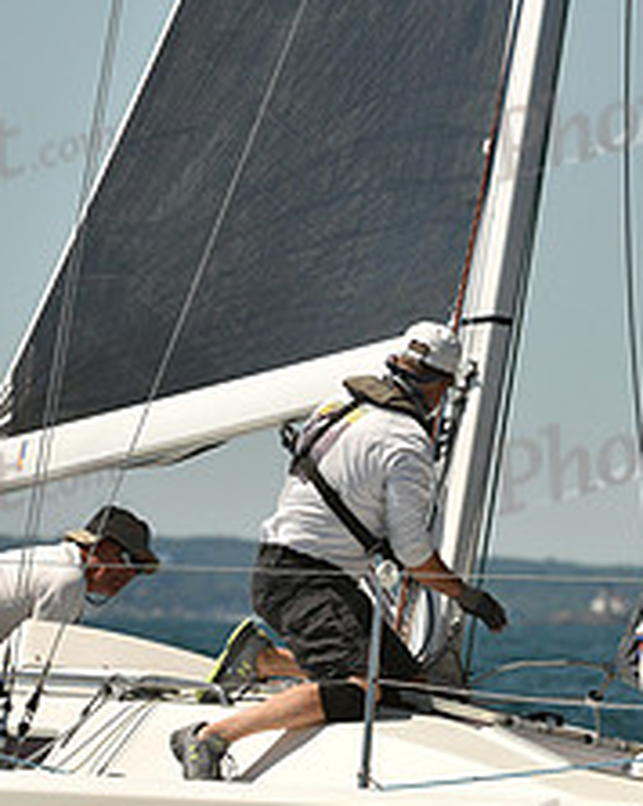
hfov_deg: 2.5
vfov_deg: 3.2
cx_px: 307
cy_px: 660
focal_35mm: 611
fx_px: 14554
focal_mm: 250
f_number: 8
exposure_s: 1/1250
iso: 250
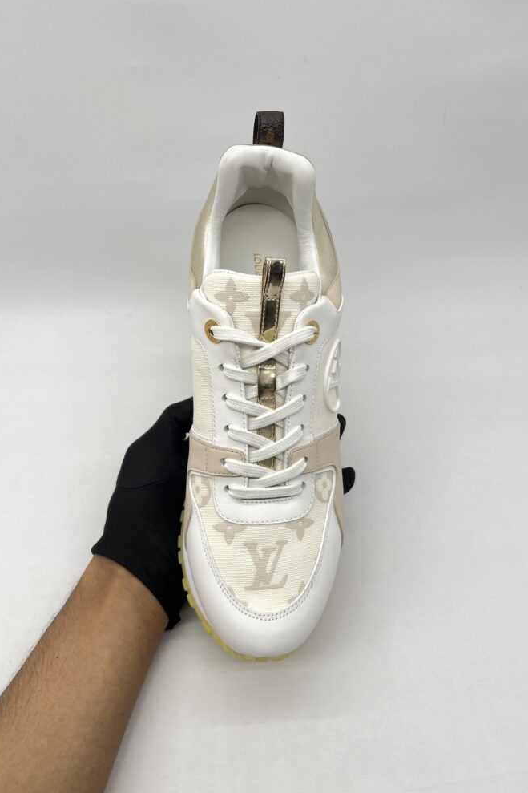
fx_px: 616
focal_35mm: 28
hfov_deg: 46.4
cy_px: 402
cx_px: 259
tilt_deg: -45.4
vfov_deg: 65.5
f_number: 1.5
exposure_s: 1/165
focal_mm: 5.7
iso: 40
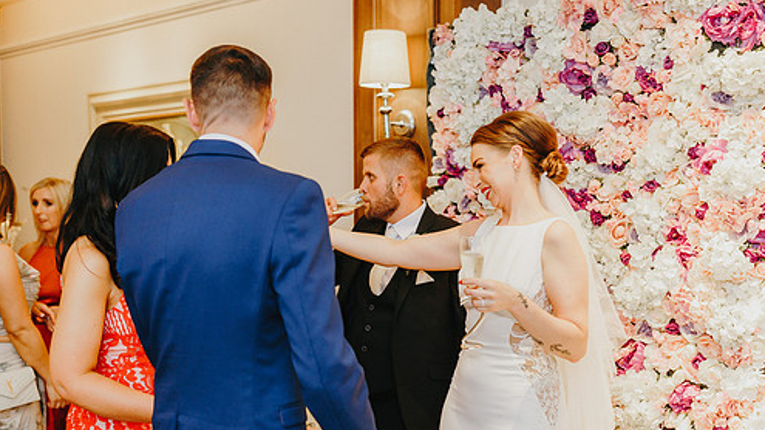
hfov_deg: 47.2
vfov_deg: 27.6
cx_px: 439
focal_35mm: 43
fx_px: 872
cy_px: 268
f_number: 2.2
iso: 640
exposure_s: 1/200
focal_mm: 35
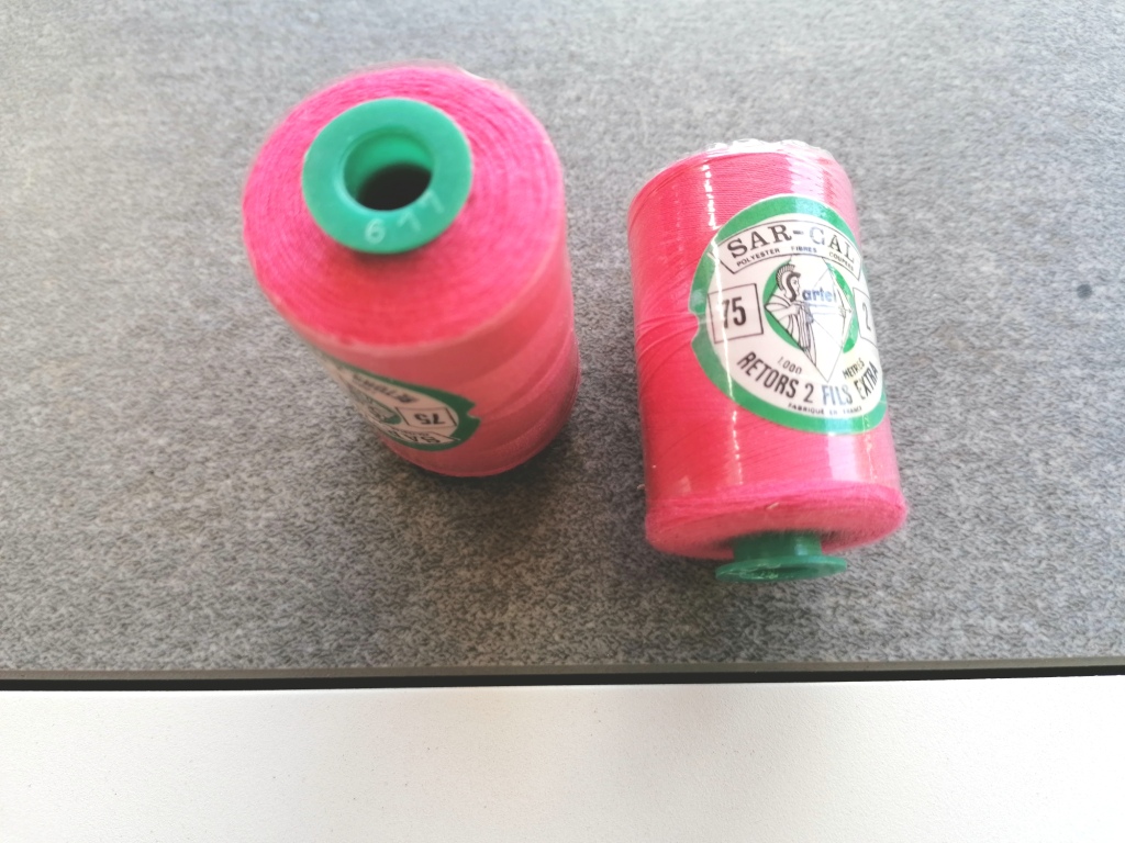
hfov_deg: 65.3
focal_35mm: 27
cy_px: 422
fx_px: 877
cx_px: 562
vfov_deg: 51.4
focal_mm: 4.75
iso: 64
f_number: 1.8
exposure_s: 1/120
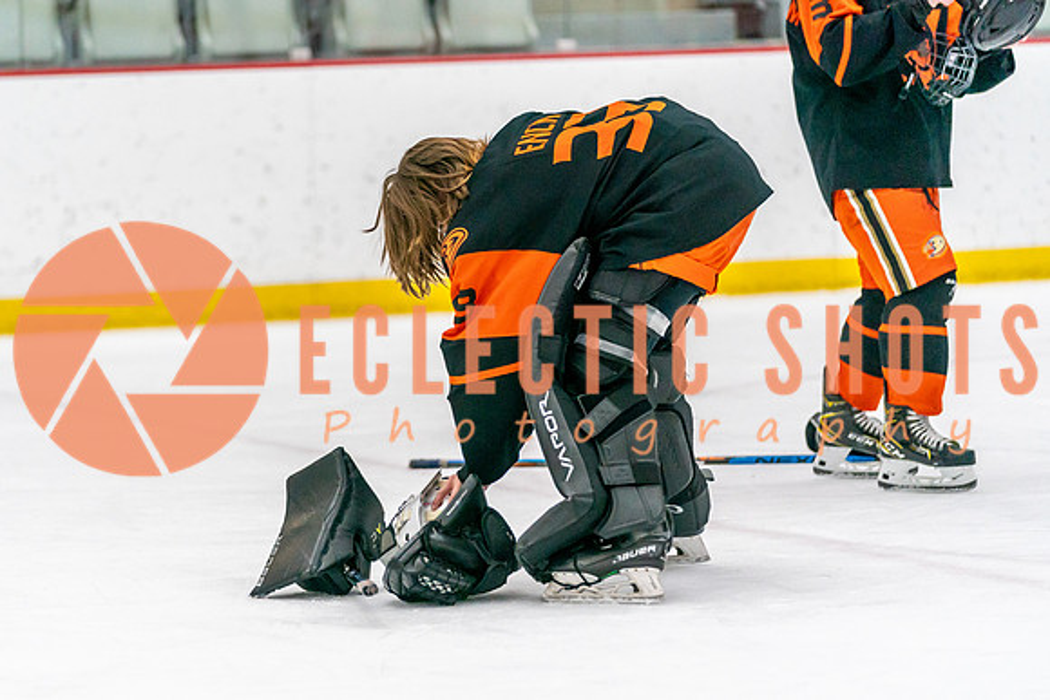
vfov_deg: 7.5
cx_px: 437
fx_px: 5317
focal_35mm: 182
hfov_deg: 11.3
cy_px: 350
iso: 3200
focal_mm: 156
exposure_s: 1/1250
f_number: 2.8
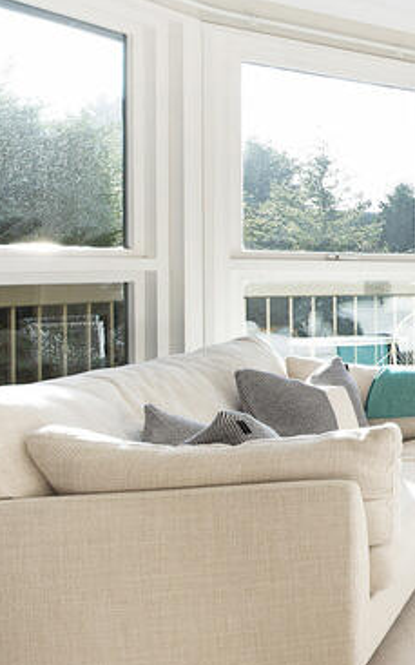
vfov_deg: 52.2
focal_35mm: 37
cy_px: 252
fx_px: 670
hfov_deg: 18.4
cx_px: 864
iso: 200
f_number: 8
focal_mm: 13
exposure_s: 1/200
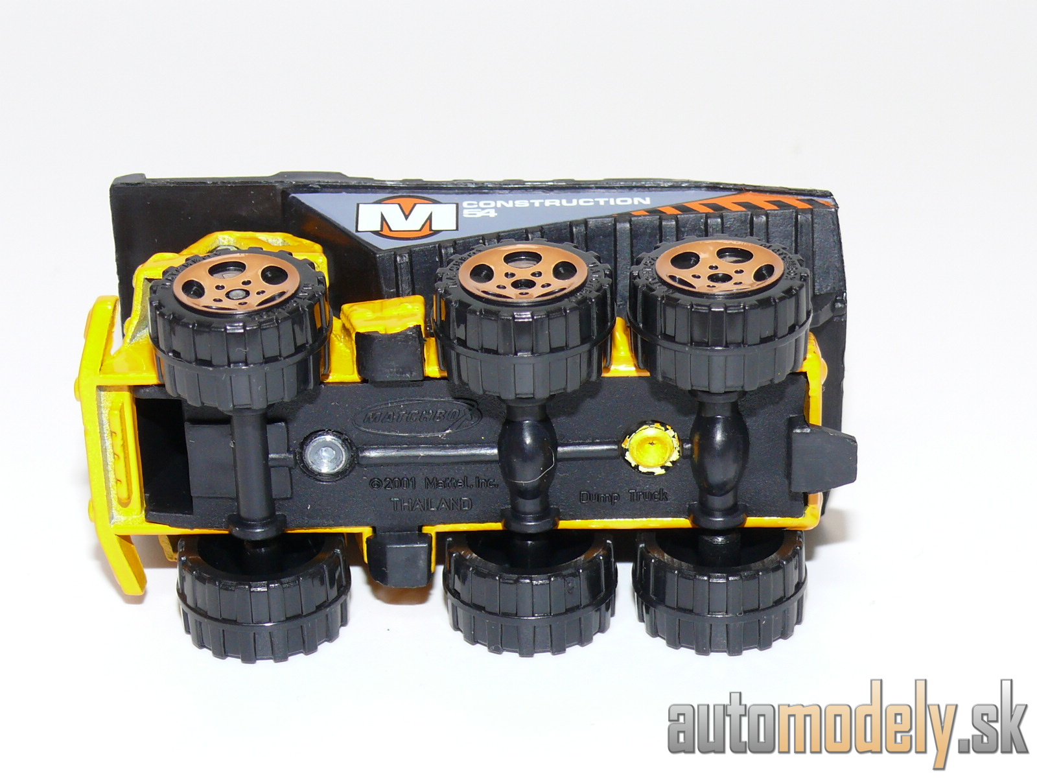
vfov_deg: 16.6
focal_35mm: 89
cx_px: 518
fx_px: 2666
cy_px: 389
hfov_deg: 22.0
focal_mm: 12.5
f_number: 4
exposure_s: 1/30
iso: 100
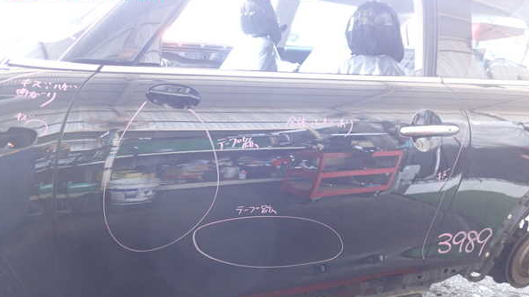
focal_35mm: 33
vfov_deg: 35.5
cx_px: 263
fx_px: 463
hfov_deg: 59.5
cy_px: 181
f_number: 2.3
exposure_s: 1/30
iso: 400
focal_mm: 5.4
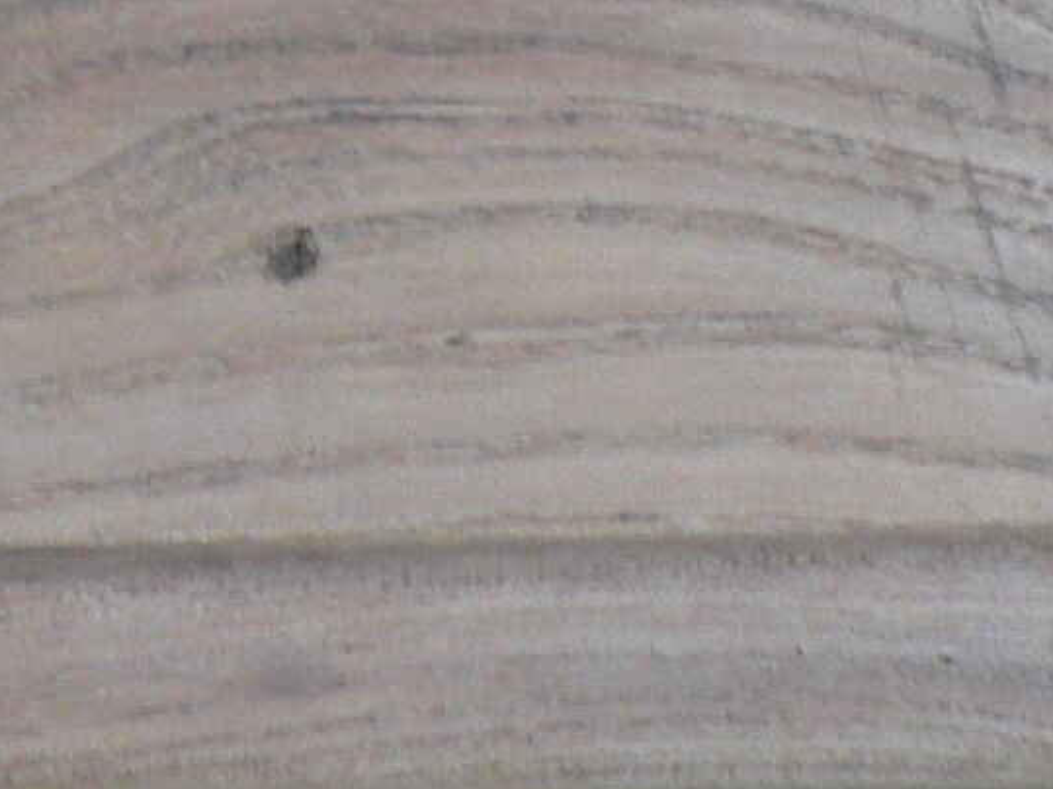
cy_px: -908
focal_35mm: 171
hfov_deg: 11.4
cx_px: -131
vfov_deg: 8.2
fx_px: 5201
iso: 150
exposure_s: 1/30
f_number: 2.8
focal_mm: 6
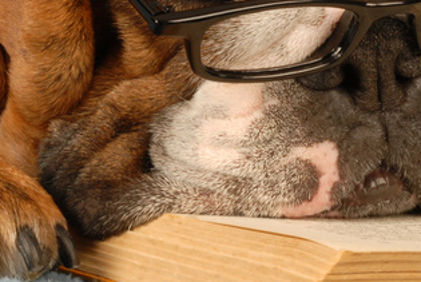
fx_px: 5481
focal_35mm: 468
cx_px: 307
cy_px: 2
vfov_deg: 2.9
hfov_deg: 4.4
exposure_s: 1/125
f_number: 22
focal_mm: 116
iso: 200
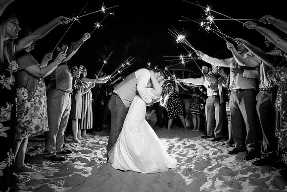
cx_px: 148
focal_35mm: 20
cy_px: 95
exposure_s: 1/200
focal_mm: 17
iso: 2000
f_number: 5
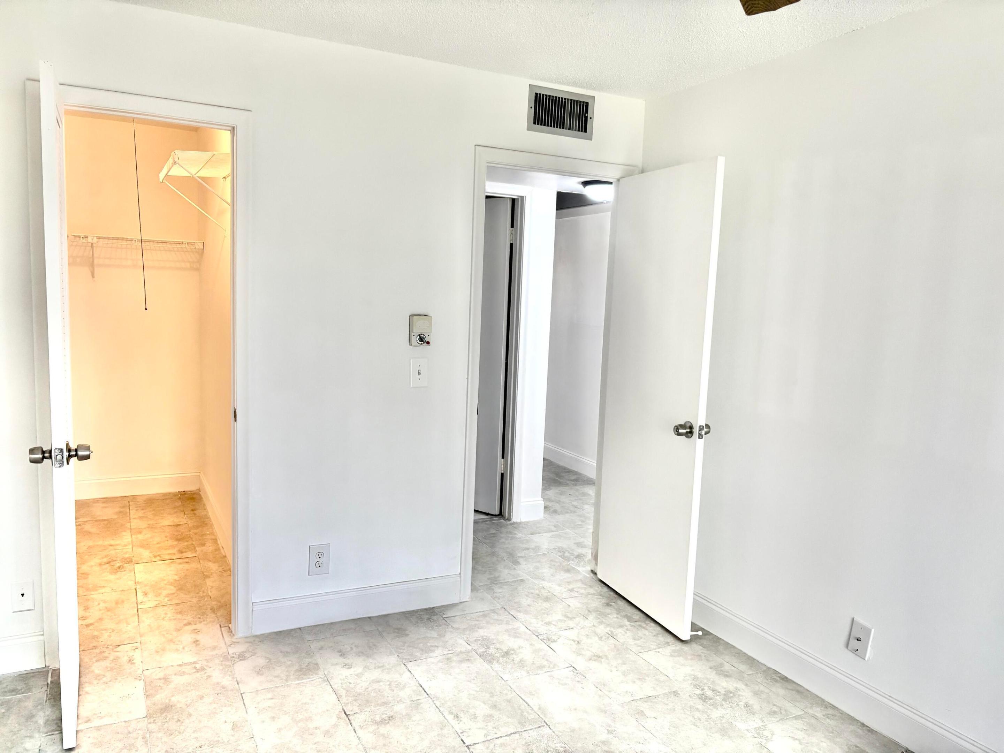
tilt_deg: -6.4
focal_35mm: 26
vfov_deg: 53.1
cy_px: 376
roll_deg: -1.4
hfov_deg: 67.3
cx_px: 502
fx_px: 754
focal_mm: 5.96
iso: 125
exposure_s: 1/120
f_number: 1.6
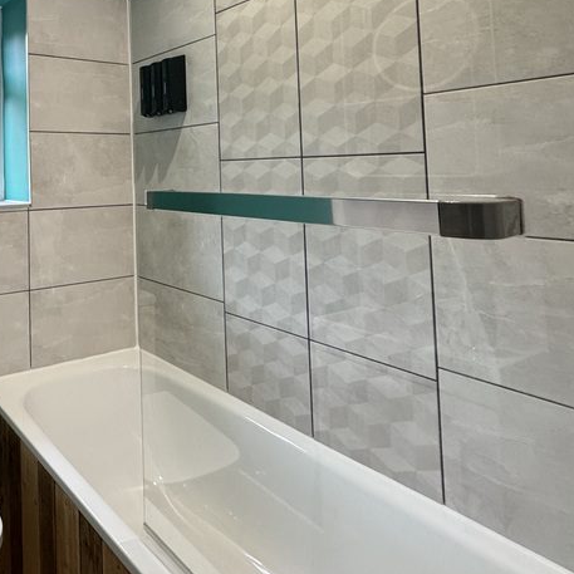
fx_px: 488
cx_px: 43
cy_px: 153
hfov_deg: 52.4
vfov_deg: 58.2
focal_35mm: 26
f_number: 2.2
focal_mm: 2.22
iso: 200
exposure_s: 1/100
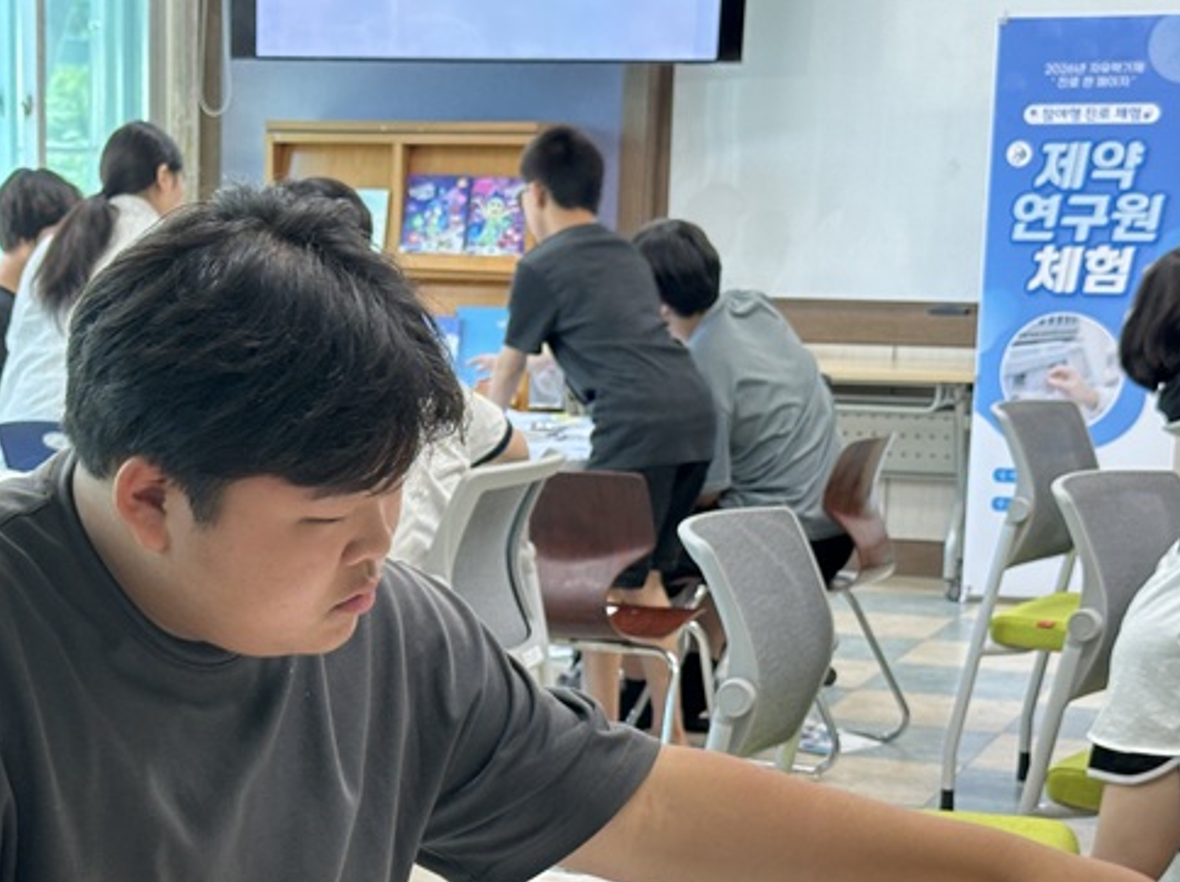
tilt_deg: -9.7
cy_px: 655
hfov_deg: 24.3
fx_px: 2724
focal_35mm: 80
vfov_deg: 18.3
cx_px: 346
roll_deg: -1.1
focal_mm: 6.86
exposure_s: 1/60
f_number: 1.78
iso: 125
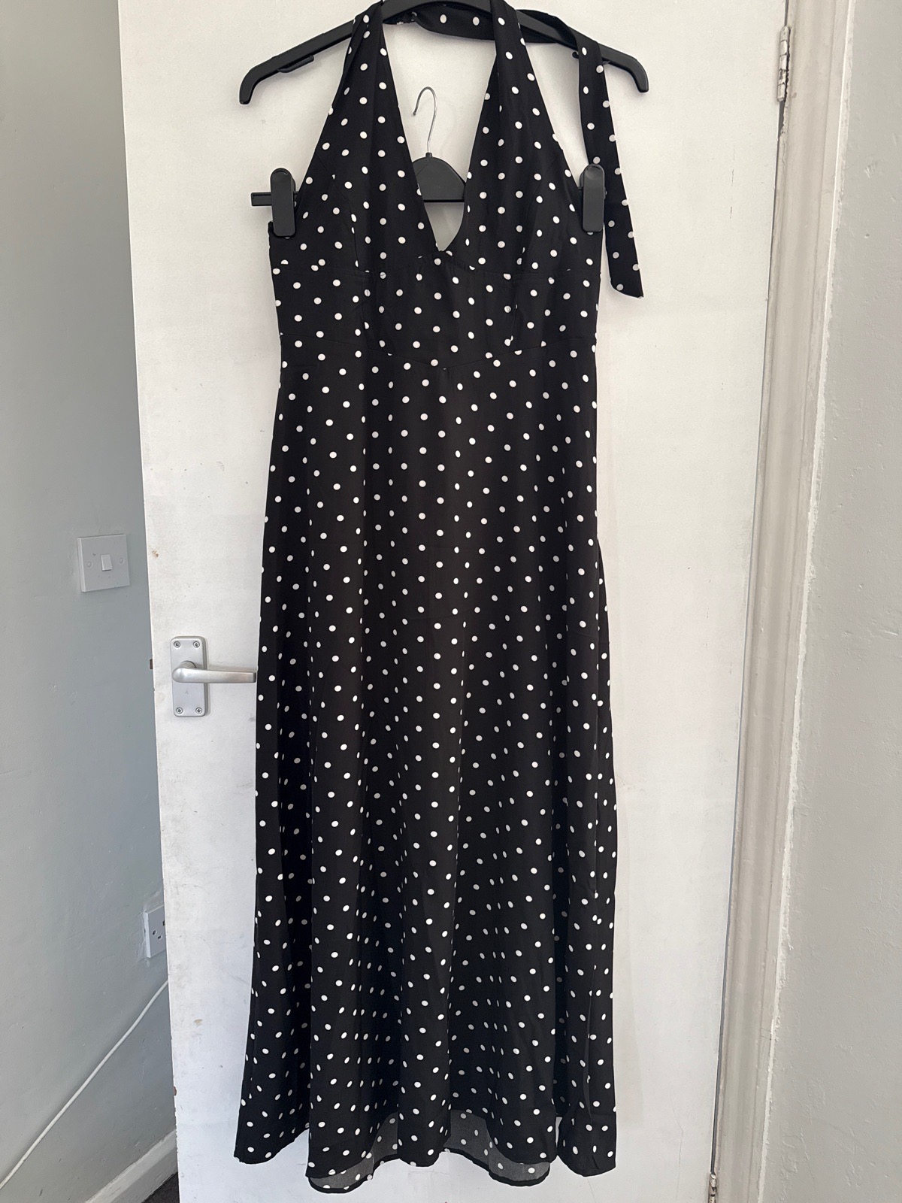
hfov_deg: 56.8
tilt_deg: -9.8
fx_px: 834
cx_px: 451
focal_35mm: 24
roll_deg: -1.3
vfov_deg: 71.6
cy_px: 602
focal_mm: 6.76
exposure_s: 1/121
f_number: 1.78
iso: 200
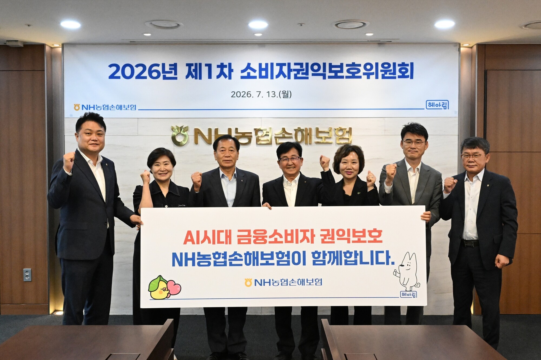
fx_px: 541
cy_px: 180
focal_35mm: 36
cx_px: 270
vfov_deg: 36.8
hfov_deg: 53.1
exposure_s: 1/200
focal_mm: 24
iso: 8000
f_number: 9
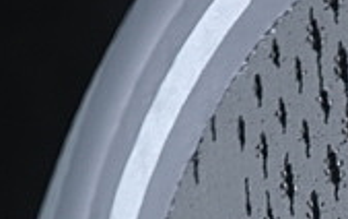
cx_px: 445
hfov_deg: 4.3
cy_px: 407
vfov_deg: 2.7
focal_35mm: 488
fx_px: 4633
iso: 160
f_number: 6.3
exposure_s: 1/50
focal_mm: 50
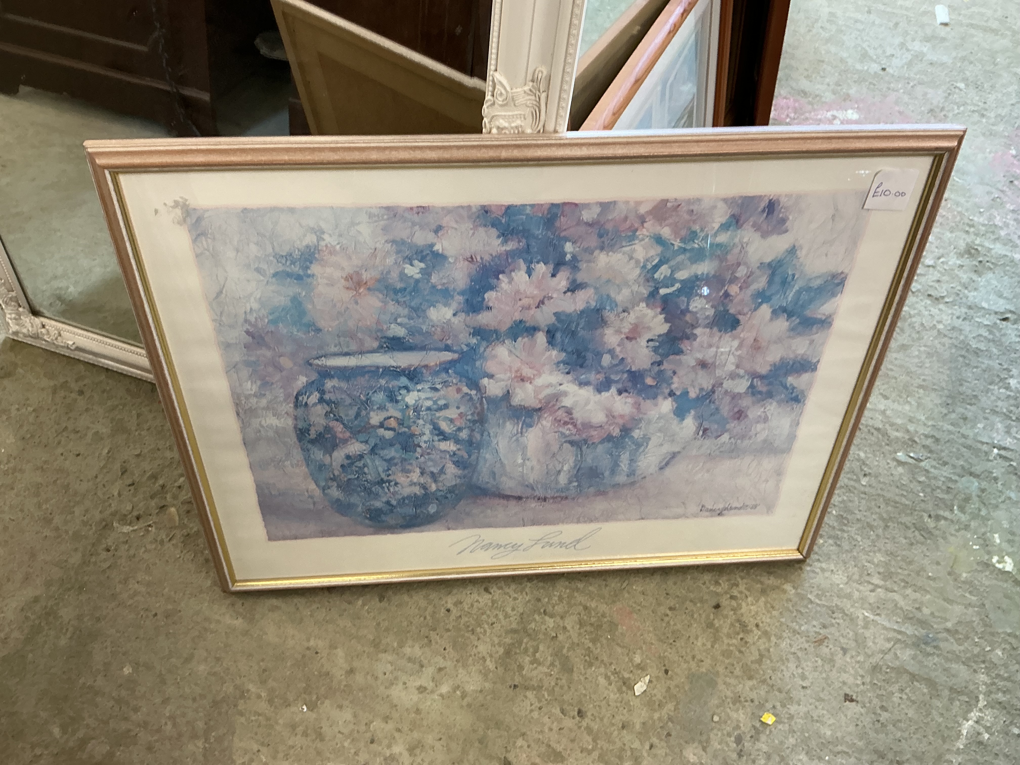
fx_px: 855
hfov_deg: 61.7
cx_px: 510
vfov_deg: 48.2
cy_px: 382
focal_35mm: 29
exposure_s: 1/50
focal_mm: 3
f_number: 1.8
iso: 64
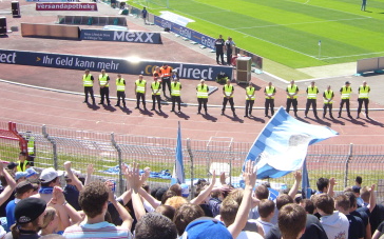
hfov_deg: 39.5
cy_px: 61
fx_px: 533
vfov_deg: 25.0
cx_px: 222
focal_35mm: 51
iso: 80
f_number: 2.8
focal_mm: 5.8
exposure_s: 1/500
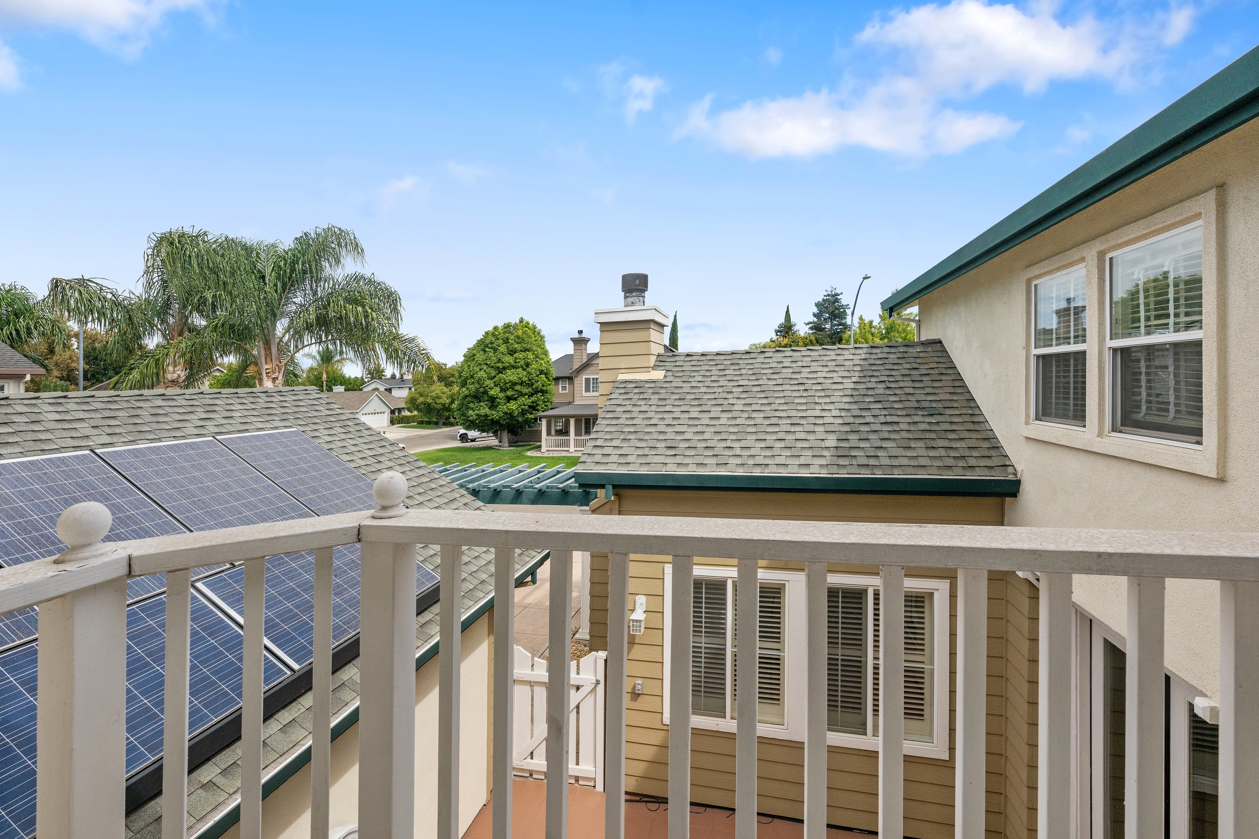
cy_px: 420
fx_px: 542
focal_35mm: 16
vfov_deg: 75.5
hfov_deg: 98.5
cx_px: 630
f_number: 9
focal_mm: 15.5
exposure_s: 1/1250
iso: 400
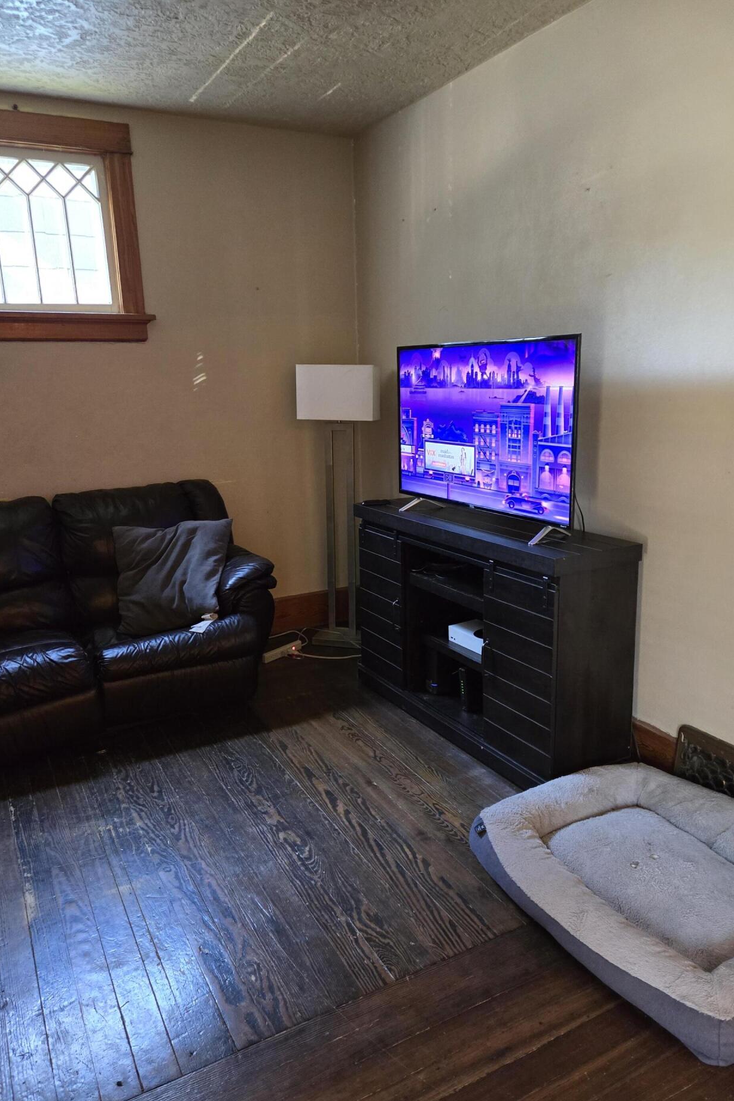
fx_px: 795
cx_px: 389
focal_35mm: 26
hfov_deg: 49.5
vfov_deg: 69.4
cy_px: 559
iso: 1250
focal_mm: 5.4
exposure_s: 1/60
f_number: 1.8
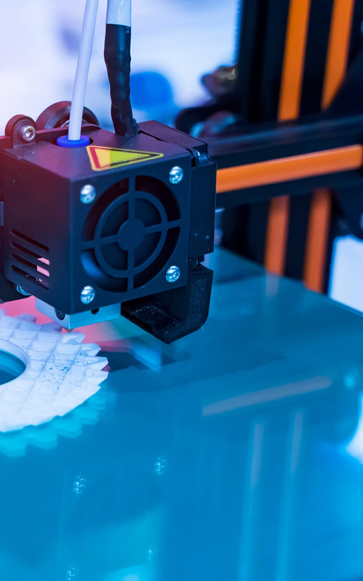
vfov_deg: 22.6
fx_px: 1456
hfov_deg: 13.8
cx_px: -70
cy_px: 291
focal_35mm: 92
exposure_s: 1/800
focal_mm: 60
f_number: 3.2
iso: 5000
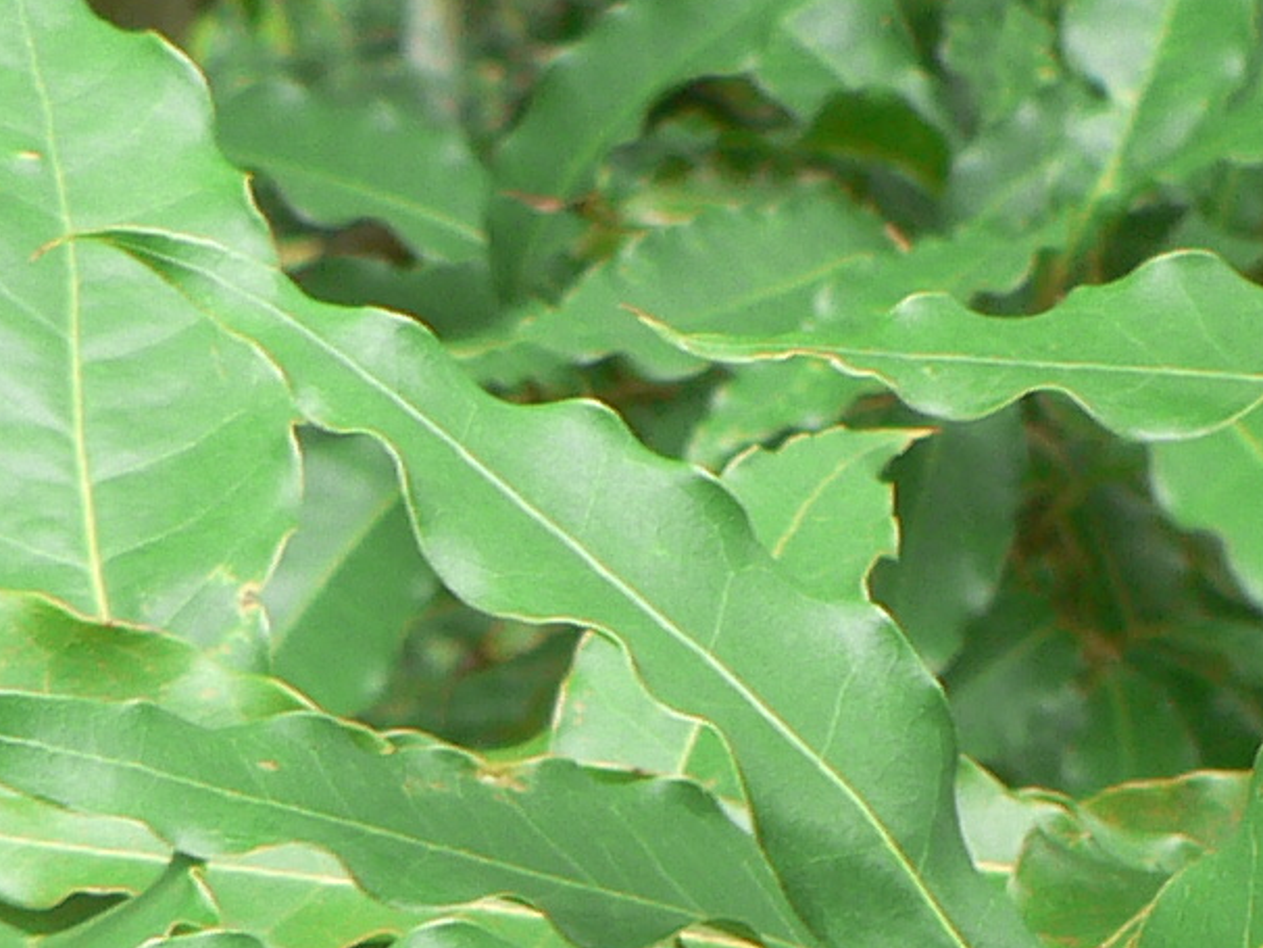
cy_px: 1338
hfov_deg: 13.0
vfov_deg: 9.5
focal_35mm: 152
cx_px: 754
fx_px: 5548
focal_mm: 6
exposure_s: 1/50
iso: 80
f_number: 2.8
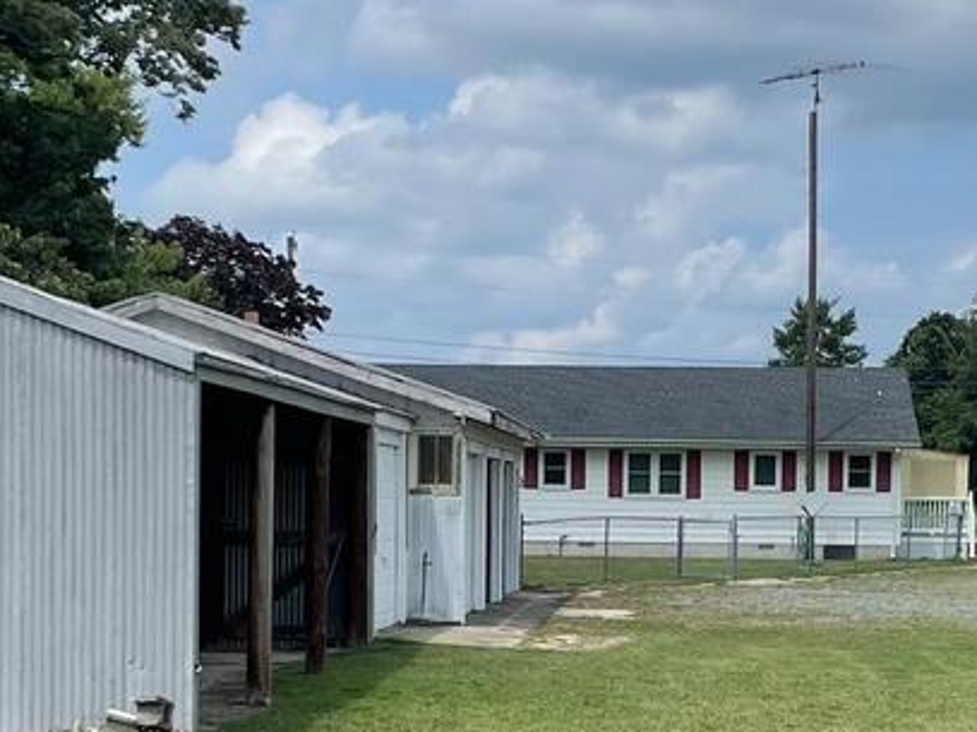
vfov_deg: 15.9
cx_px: 605
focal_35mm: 92
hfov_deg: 21.3
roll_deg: -0.7
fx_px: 2596
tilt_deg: -3.1
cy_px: 605
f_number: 1.6
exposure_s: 1/5051
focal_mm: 4.2
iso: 32
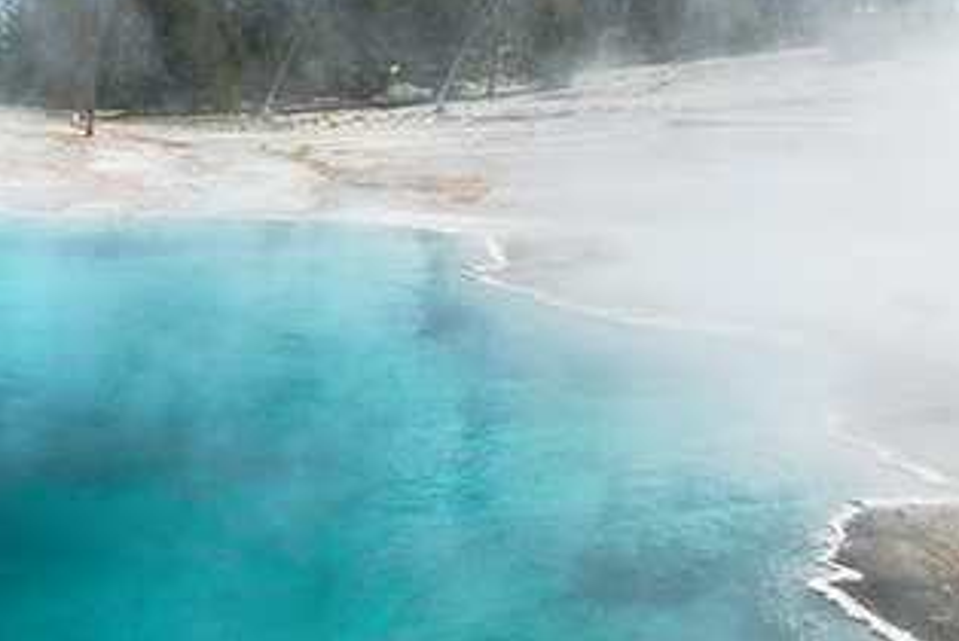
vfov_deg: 20.7
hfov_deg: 28.3
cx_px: -76
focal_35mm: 65
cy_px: 114
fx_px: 1733
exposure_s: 1/400
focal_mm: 17
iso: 100
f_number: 8
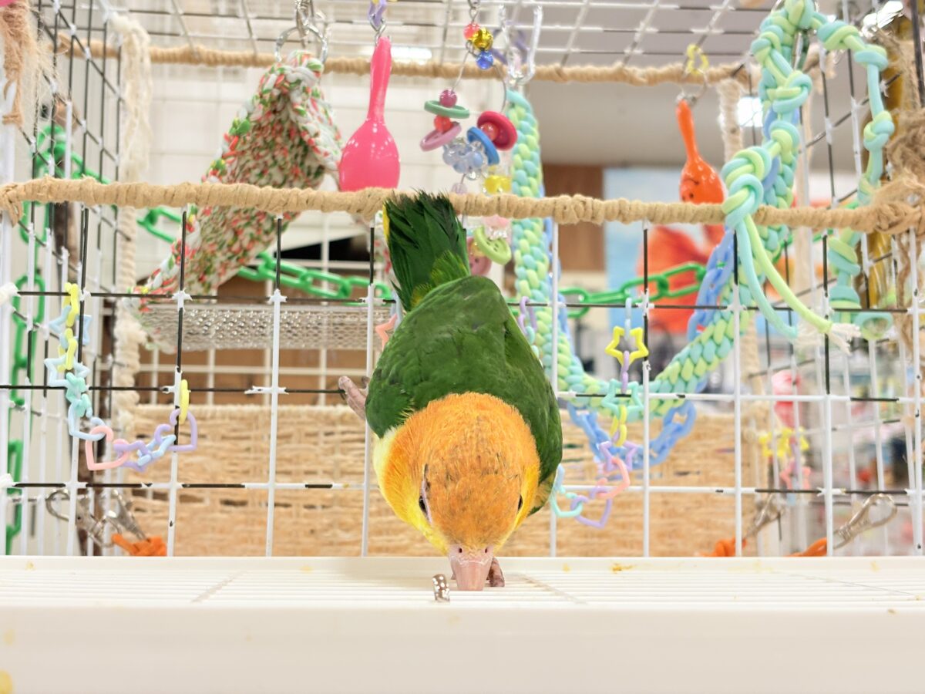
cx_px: 462
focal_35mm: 52
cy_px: 347
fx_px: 1390
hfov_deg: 36.8
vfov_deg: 28.0
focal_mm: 5.96
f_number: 1.6
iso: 125
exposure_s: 1/100
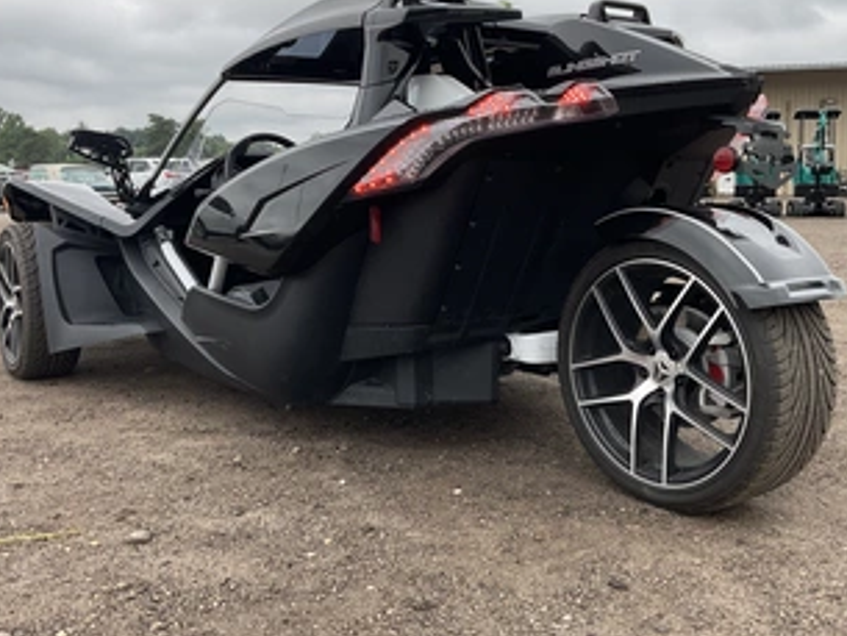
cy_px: 267
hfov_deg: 48.9
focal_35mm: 38
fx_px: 930
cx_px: 447
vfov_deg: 37.6
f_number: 1.8
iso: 25
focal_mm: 3
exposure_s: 1/338
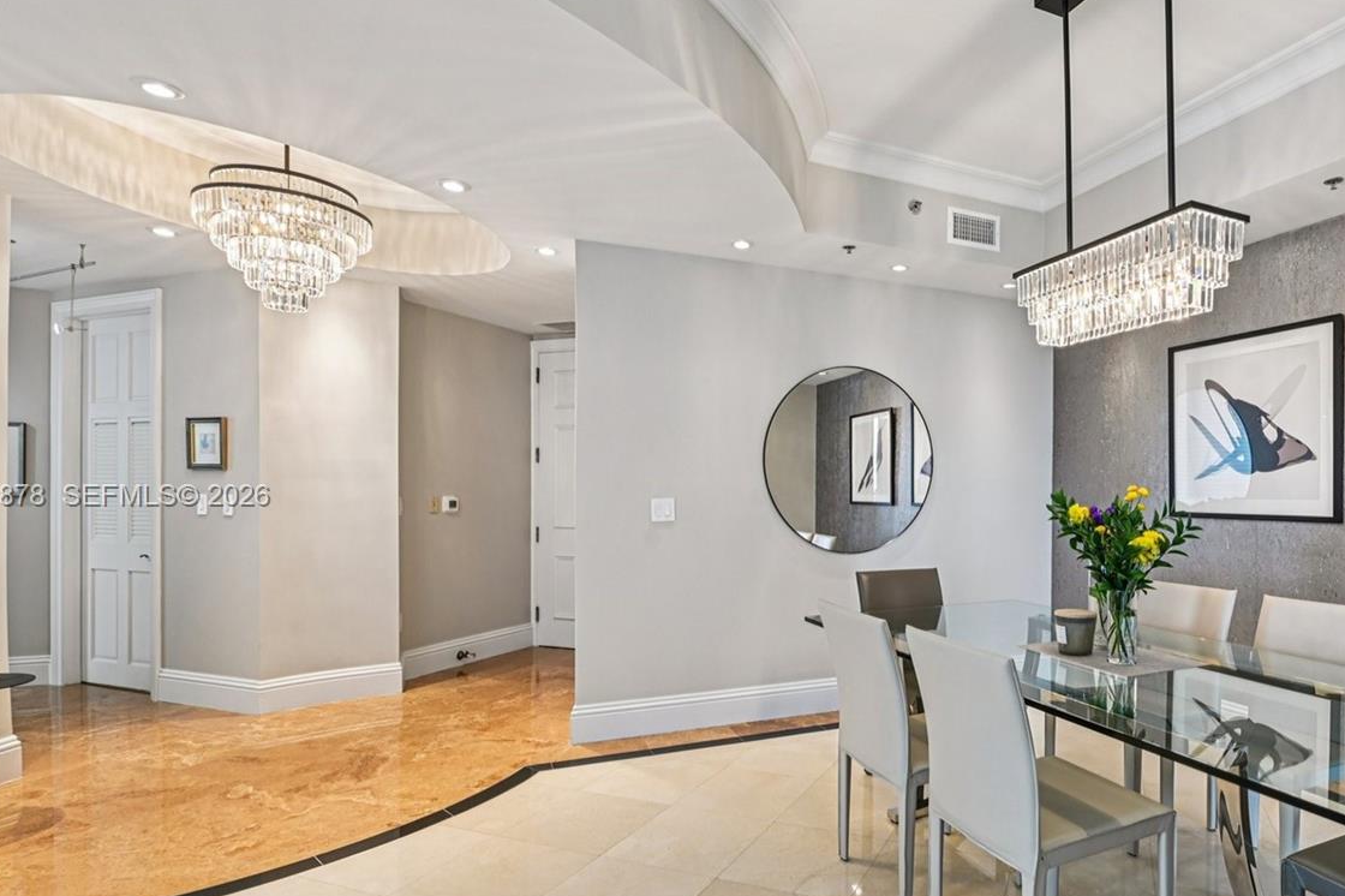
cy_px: 497
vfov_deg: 61.7
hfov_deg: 82.1
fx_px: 747
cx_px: 856
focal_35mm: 20
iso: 250
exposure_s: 1/13
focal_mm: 14
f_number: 8
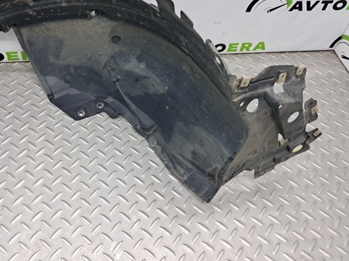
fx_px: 363
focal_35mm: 36
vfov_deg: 39.3
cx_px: 145
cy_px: 99
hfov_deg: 51.2
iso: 100
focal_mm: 4
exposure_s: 1/50
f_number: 1.8
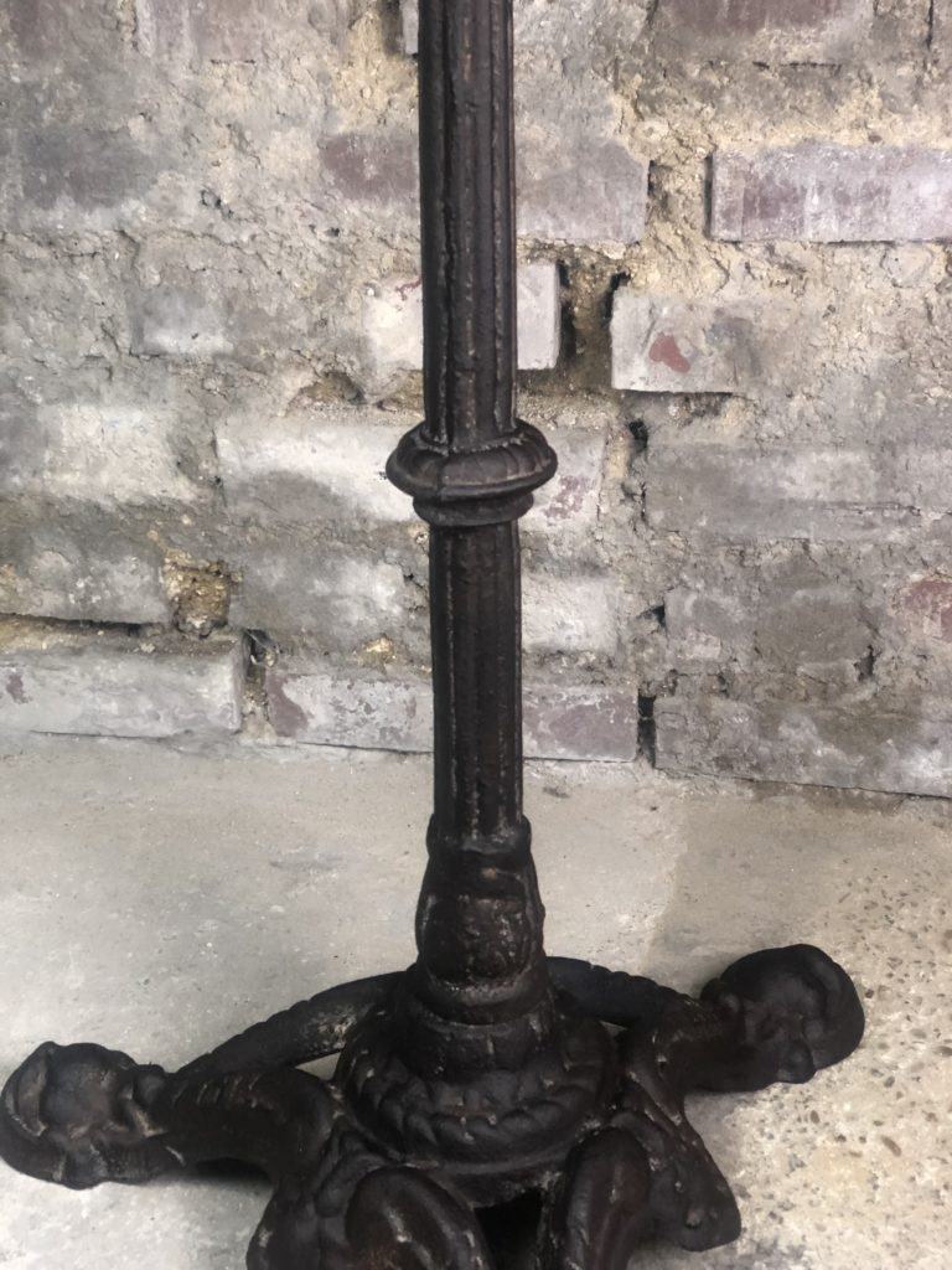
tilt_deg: -28.6
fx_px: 1907
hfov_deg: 28.0
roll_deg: +1.5
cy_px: 635
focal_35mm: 52
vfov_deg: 36.8
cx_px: 476
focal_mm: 6
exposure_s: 1/50
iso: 100
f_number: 2.4
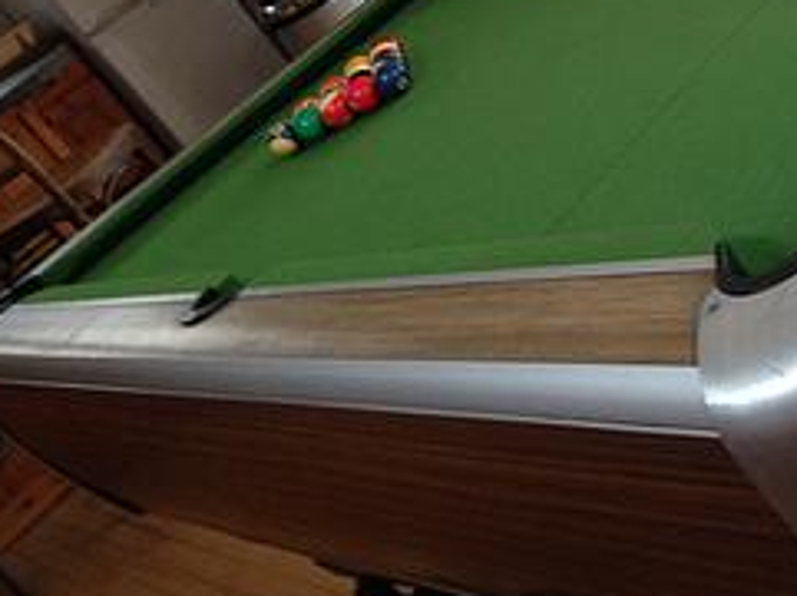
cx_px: 747
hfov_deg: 28.5
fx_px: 1494
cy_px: 121
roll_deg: +38.7
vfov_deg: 22.2
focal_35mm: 65
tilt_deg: -18.9
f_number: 2.4
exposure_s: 1/20
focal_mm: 4.12
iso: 200
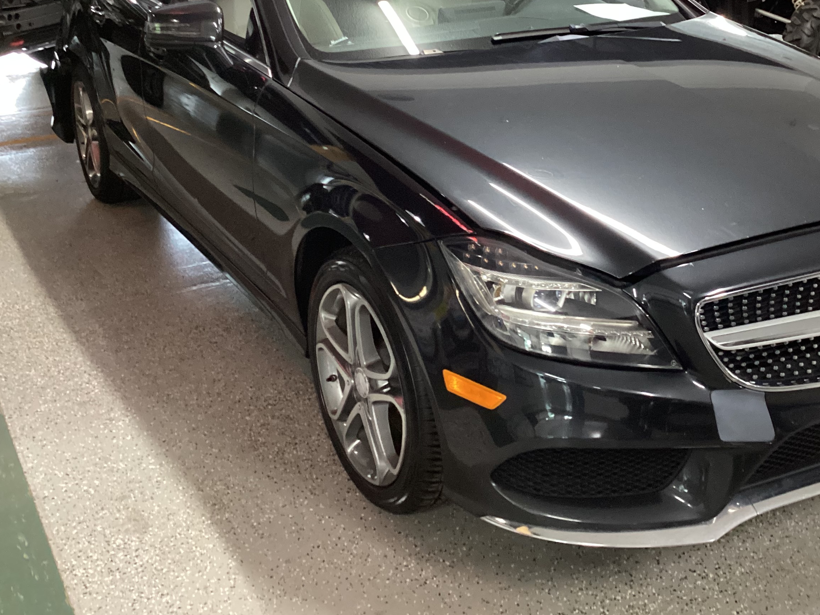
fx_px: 1042
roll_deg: -0.3
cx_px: 558
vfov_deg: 32.5
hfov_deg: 42.3
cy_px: 182
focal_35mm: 44
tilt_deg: -19.6
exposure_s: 1/30
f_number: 2.4
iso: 320
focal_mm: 3.3
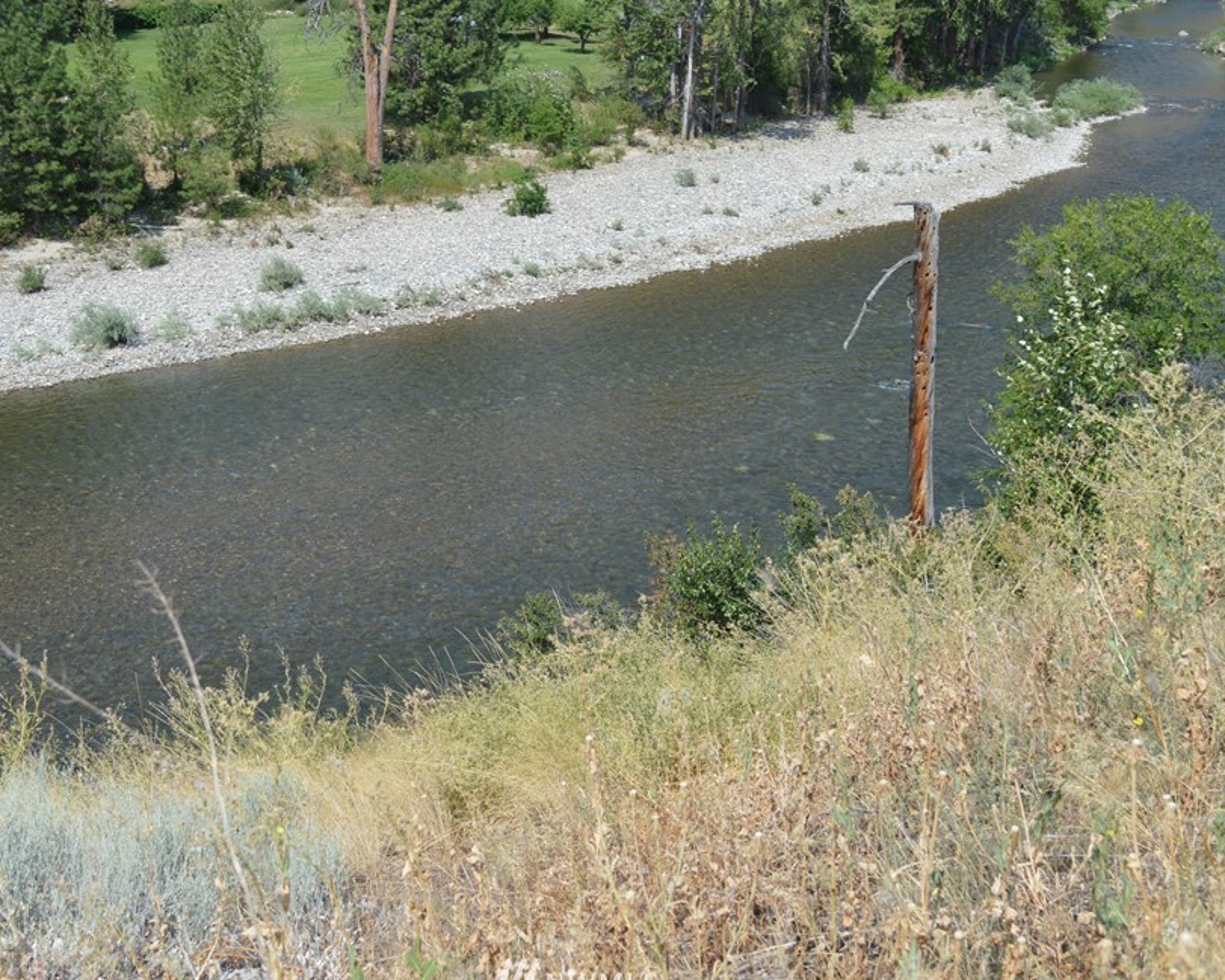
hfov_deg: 38.0
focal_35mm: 49
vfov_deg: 30.8
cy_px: 489
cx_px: 581
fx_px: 1777
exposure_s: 1/250
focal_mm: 26
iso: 100
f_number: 8
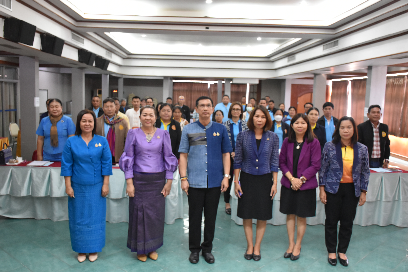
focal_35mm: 34
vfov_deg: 38.4
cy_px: 136
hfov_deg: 55.1
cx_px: 204
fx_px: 391
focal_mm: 23
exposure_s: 1/30
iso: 1800
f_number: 4
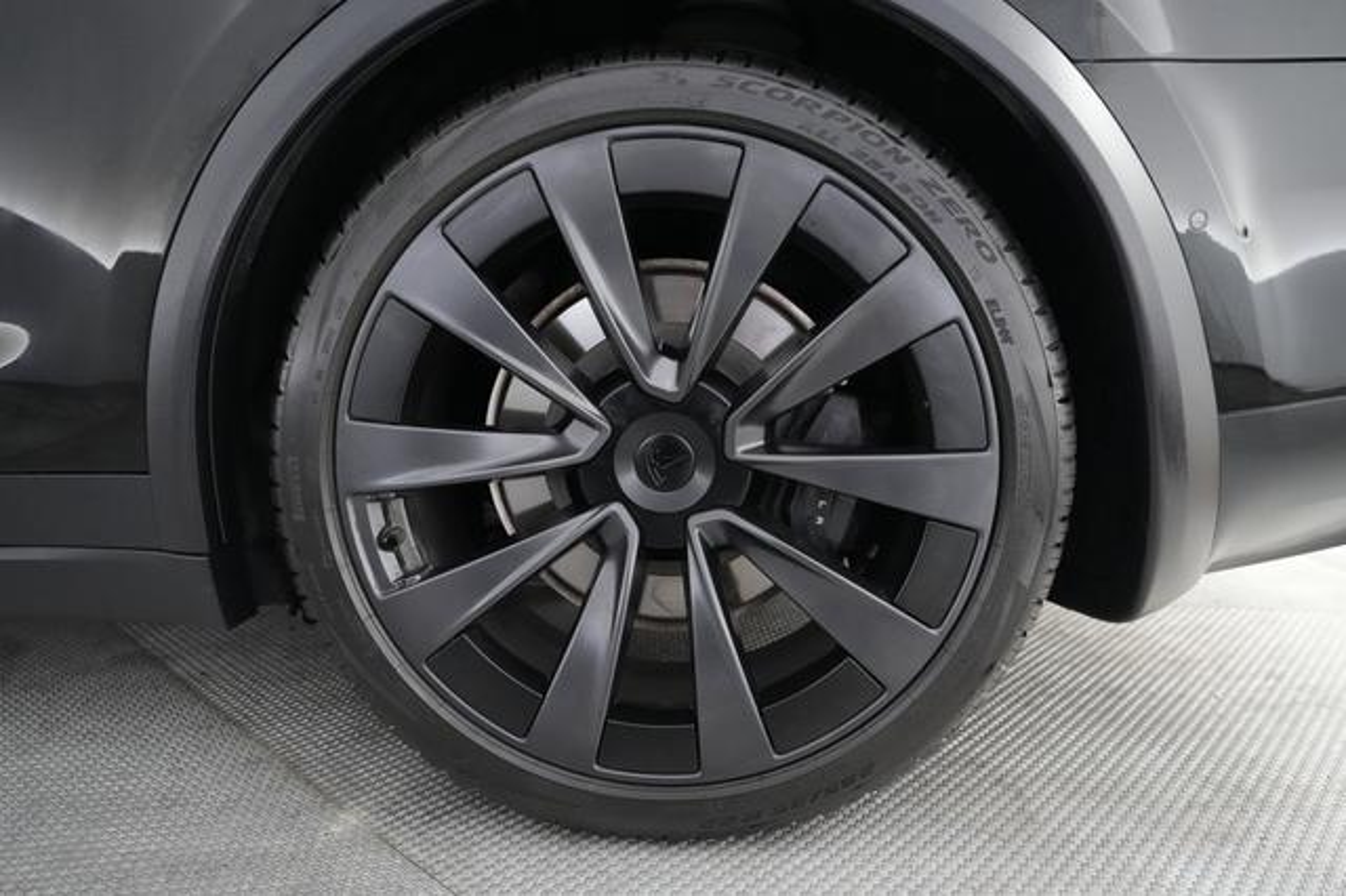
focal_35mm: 24
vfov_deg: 53.1
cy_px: 448
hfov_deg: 73.8
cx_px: 673
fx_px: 897
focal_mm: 24
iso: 10000
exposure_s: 1/160
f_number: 2.8
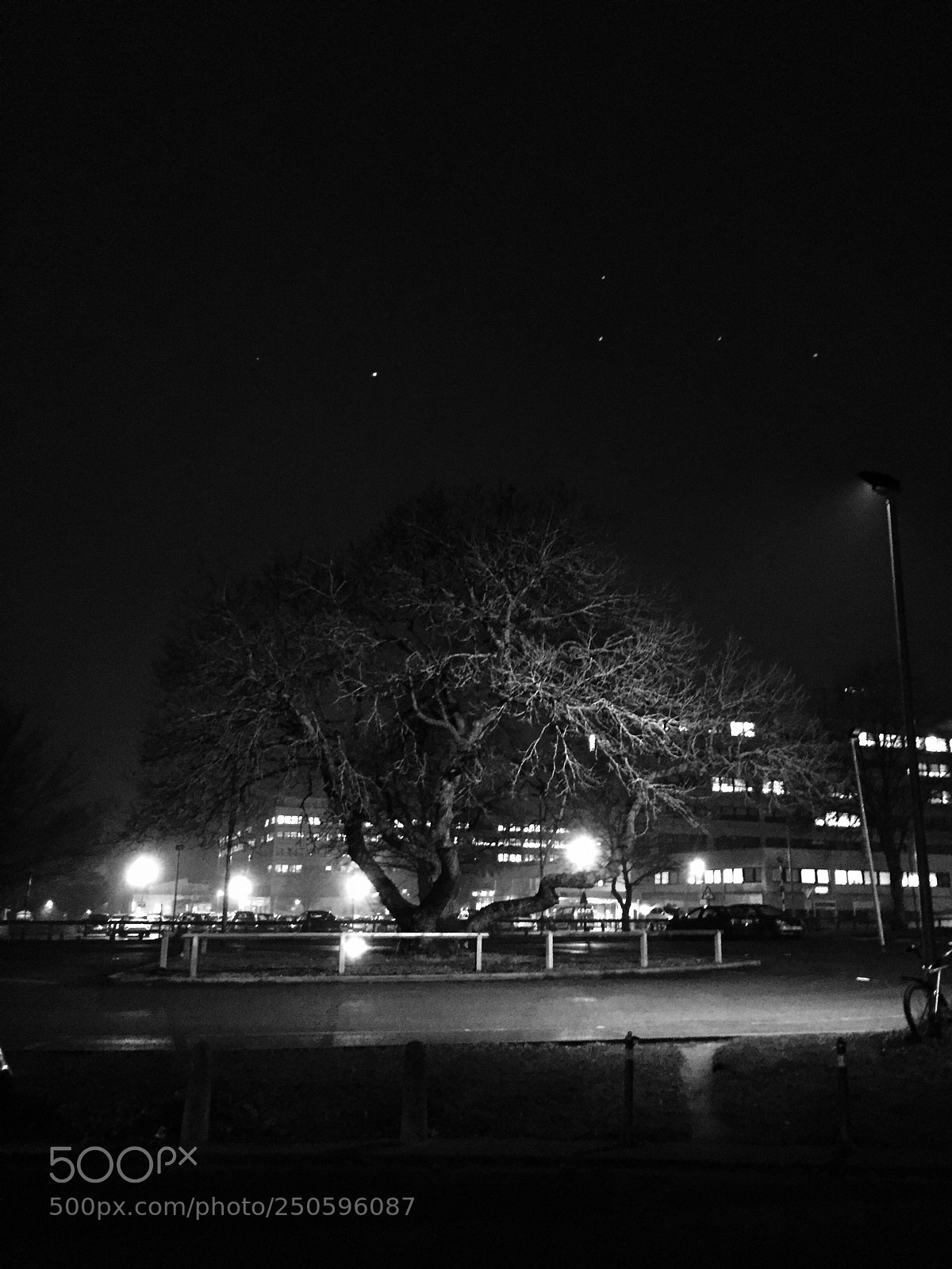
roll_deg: -0.1
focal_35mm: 29
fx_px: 1063
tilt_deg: +16.1
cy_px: 634
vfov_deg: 61.7
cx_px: 476
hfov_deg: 48.2
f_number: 2.2
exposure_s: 1/17
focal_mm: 4.15
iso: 1250
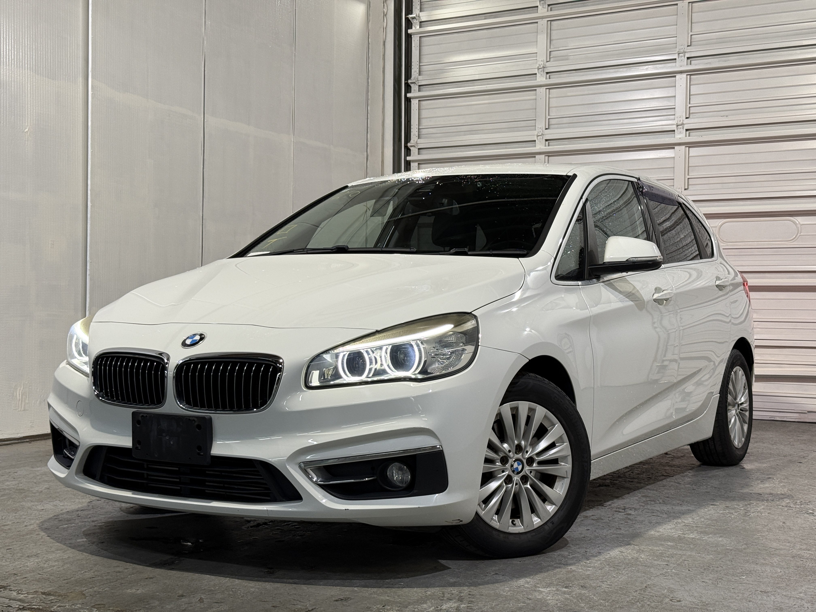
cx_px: 408
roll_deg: -0.8
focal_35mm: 48
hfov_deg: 39.7
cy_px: 306
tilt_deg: +0.1
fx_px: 1131
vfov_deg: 30.3
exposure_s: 1/60
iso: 100
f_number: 1.78
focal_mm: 6.76
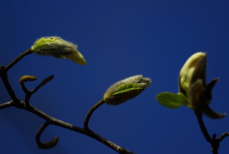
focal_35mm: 283
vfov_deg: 4.9
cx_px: 119
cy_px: 76
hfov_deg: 7.3
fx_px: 1803
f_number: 3.5
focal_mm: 180
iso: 100
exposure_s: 1/2000
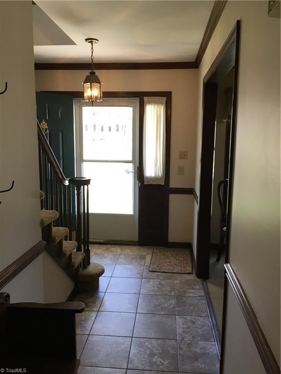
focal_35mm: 29
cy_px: 187
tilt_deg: -8.4
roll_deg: +0.5
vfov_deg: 61.7
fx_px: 314
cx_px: 140
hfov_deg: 48.2
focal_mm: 4.15
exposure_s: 1/30
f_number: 2.2
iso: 50
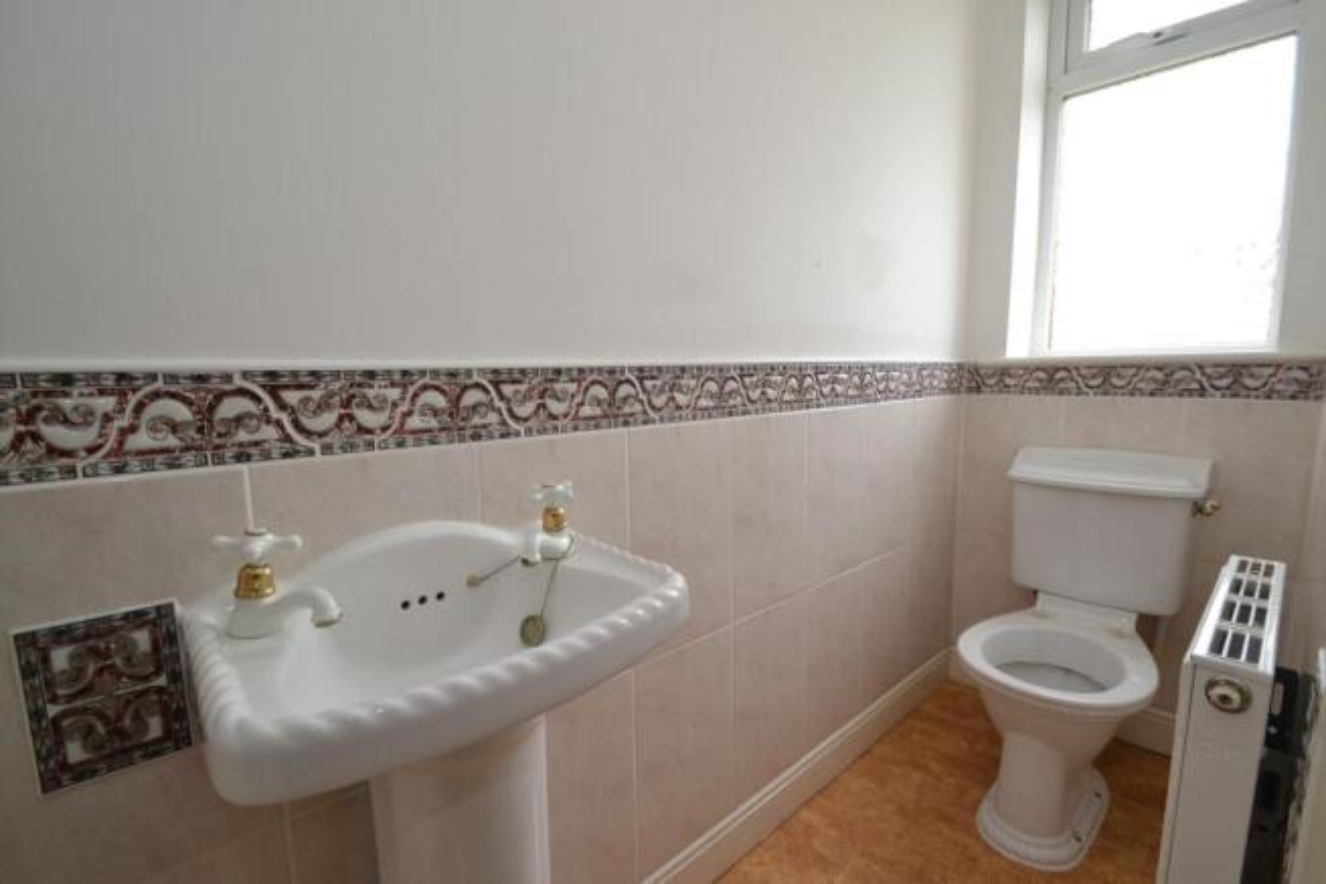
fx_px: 553
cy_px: 442
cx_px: 663
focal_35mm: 15
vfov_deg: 77.4
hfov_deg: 100.4
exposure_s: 1/100
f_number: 5
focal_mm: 10
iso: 400
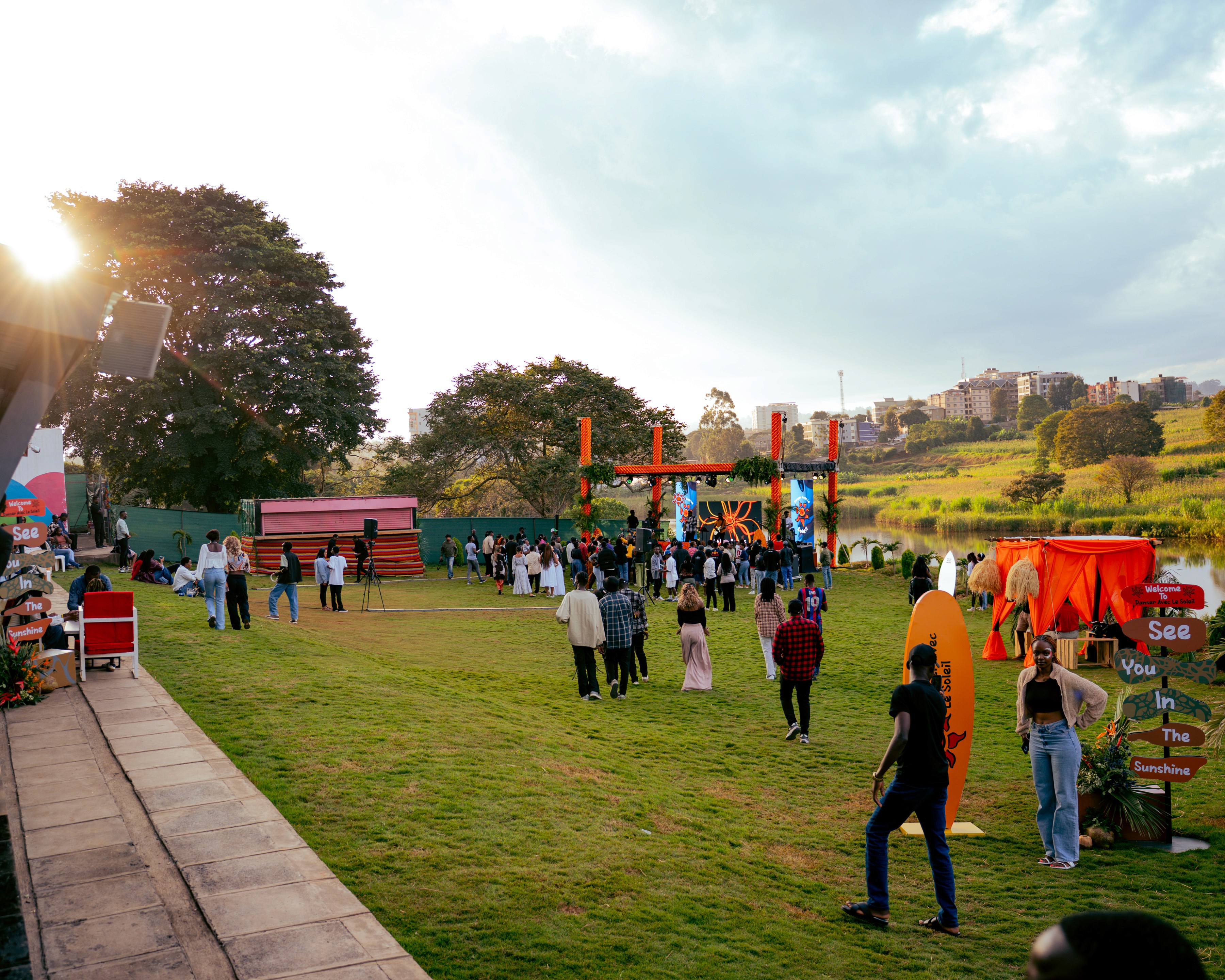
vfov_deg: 45.0
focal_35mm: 33
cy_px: 490
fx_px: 1184
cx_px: 612
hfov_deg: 54.7
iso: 80
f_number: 2.8
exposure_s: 1/200
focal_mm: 29
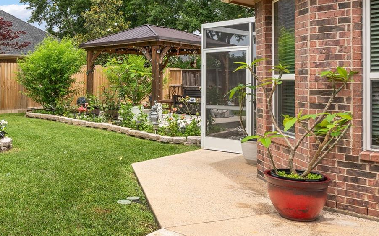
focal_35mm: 37
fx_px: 382
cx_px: 34
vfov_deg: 34.2
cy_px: 84
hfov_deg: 47.2
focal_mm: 16
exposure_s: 1/160
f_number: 9
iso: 200
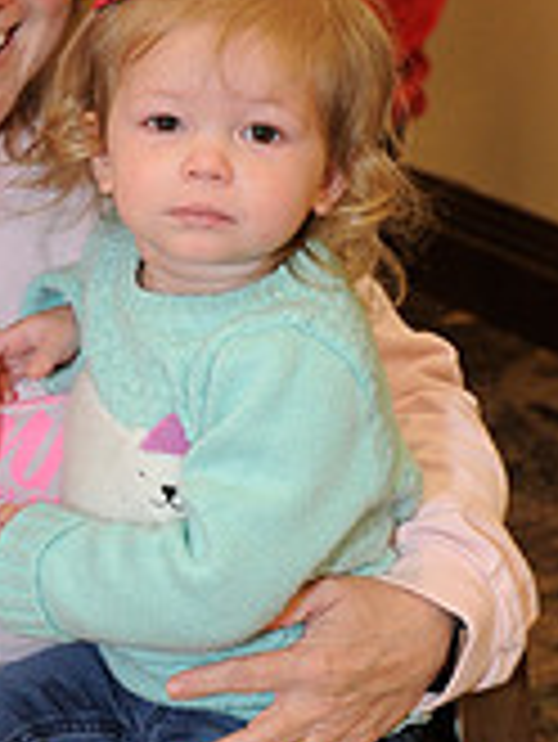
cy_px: 135
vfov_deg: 17.0
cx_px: 32
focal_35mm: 115
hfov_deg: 12.8
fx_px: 2469
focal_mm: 34
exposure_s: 1/100
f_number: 4
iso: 1600
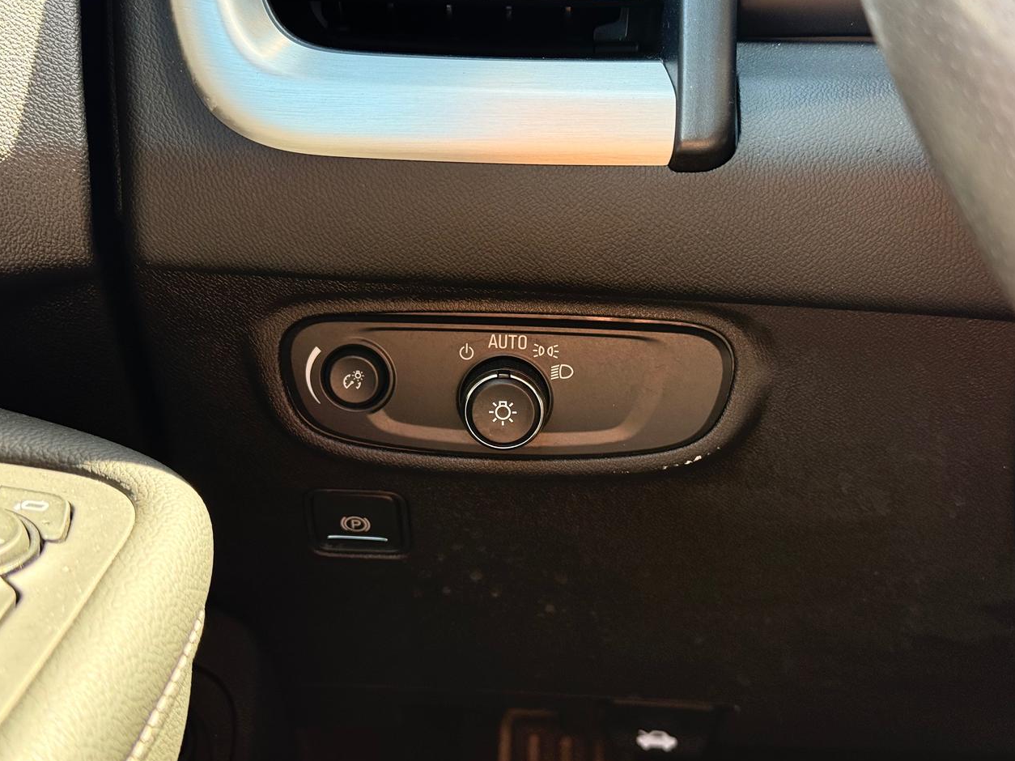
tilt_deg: -19.8
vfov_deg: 29.7
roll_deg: -1.4
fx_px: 1436
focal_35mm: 49
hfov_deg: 38.9
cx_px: 502
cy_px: 384
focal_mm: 6.76
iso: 200
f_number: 1.78
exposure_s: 1/141
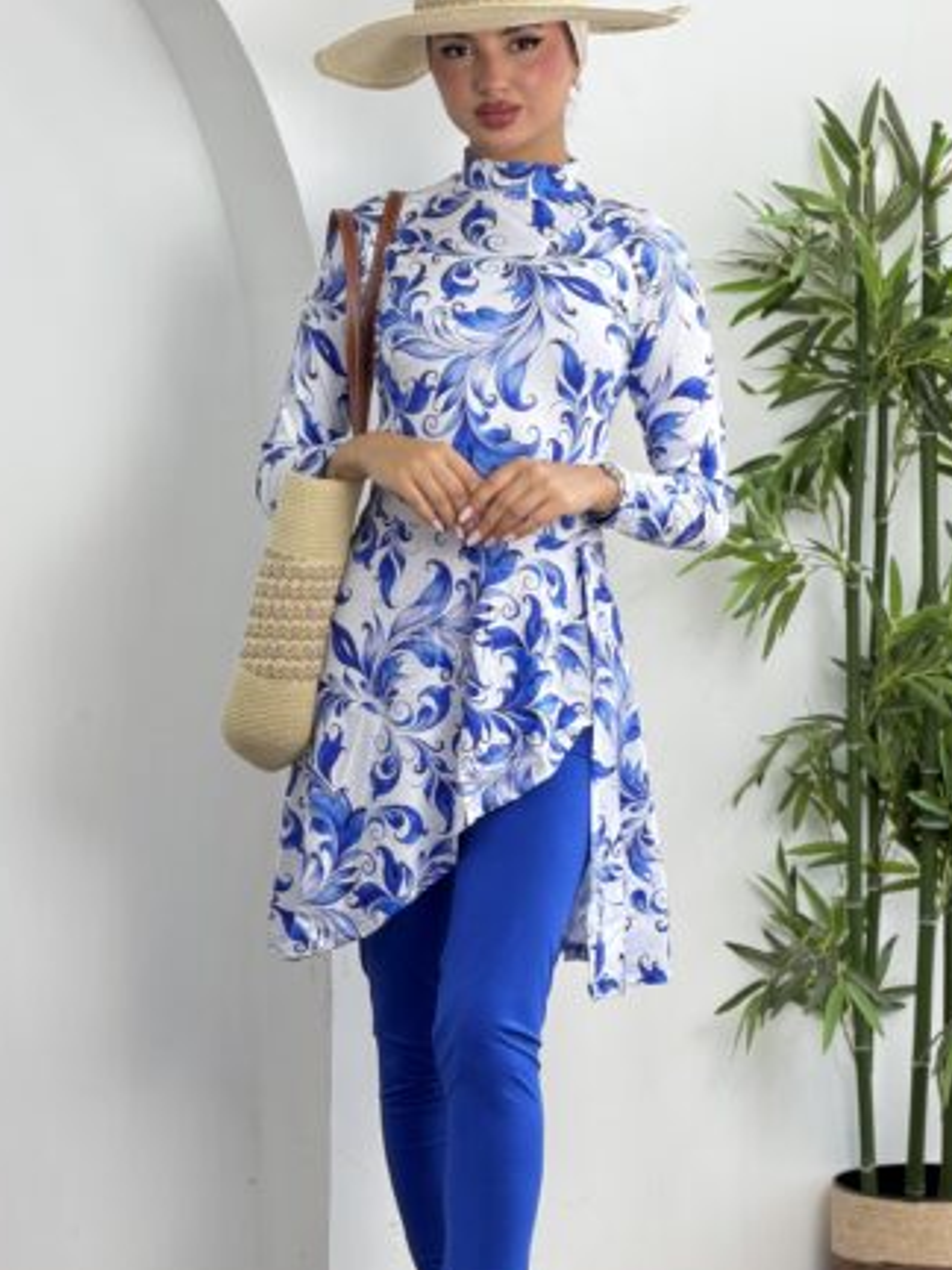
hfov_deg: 10.7
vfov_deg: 14.2
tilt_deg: -6.1
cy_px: 691
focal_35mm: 139
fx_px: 5097
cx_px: 529
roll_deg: -0.1
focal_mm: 16.89
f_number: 2.8
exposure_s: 1/100
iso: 64
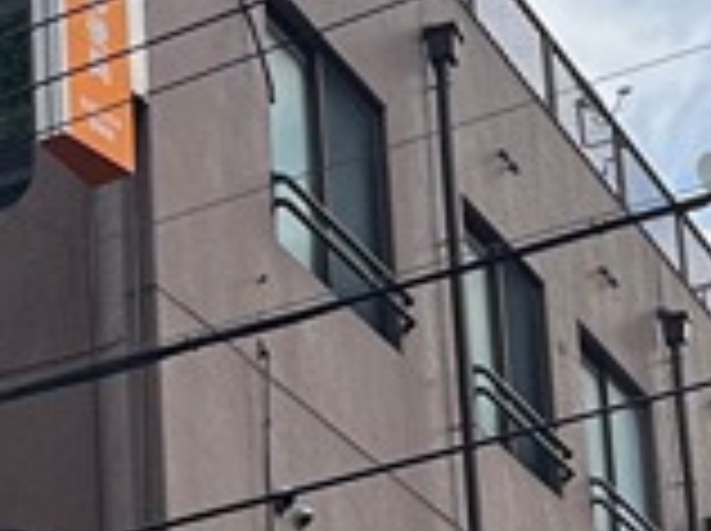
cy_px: 760
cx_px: -9
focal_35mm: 132
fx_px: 2707
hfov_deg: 14.7
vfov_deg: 10.8
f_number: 1.6
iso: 50
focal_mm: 5.1
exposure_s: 1/631
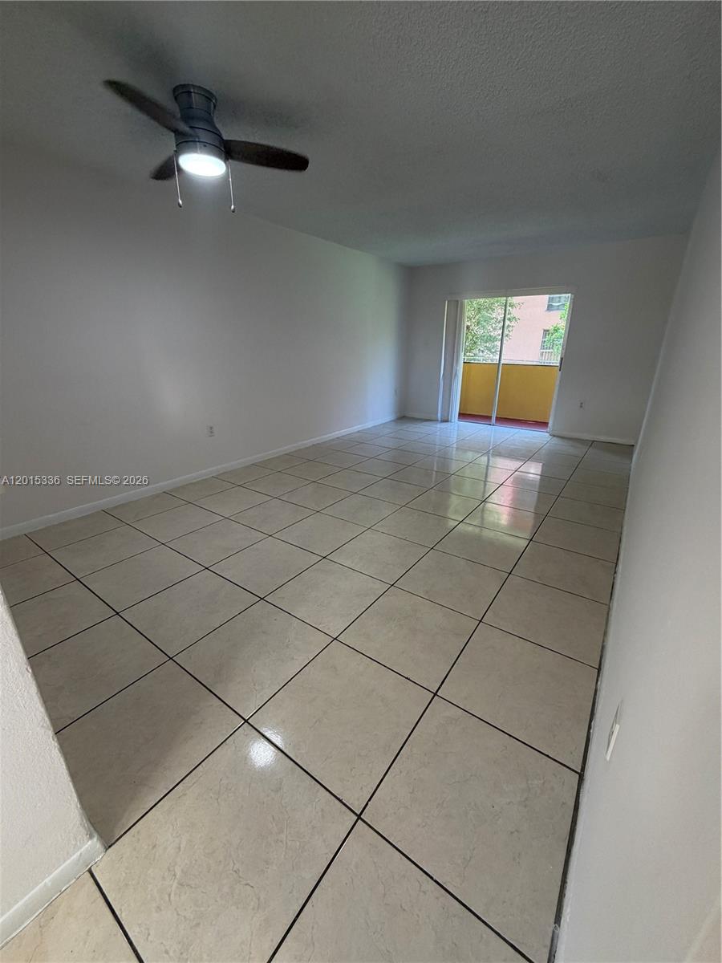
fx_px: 389
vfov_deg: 102.1
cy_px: 482
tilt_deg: -20.1
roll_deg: -0.2
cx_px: 361
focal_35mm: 14
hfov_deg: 85.7
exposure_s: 1/120
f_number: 2.2
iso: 250
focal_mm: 2.22
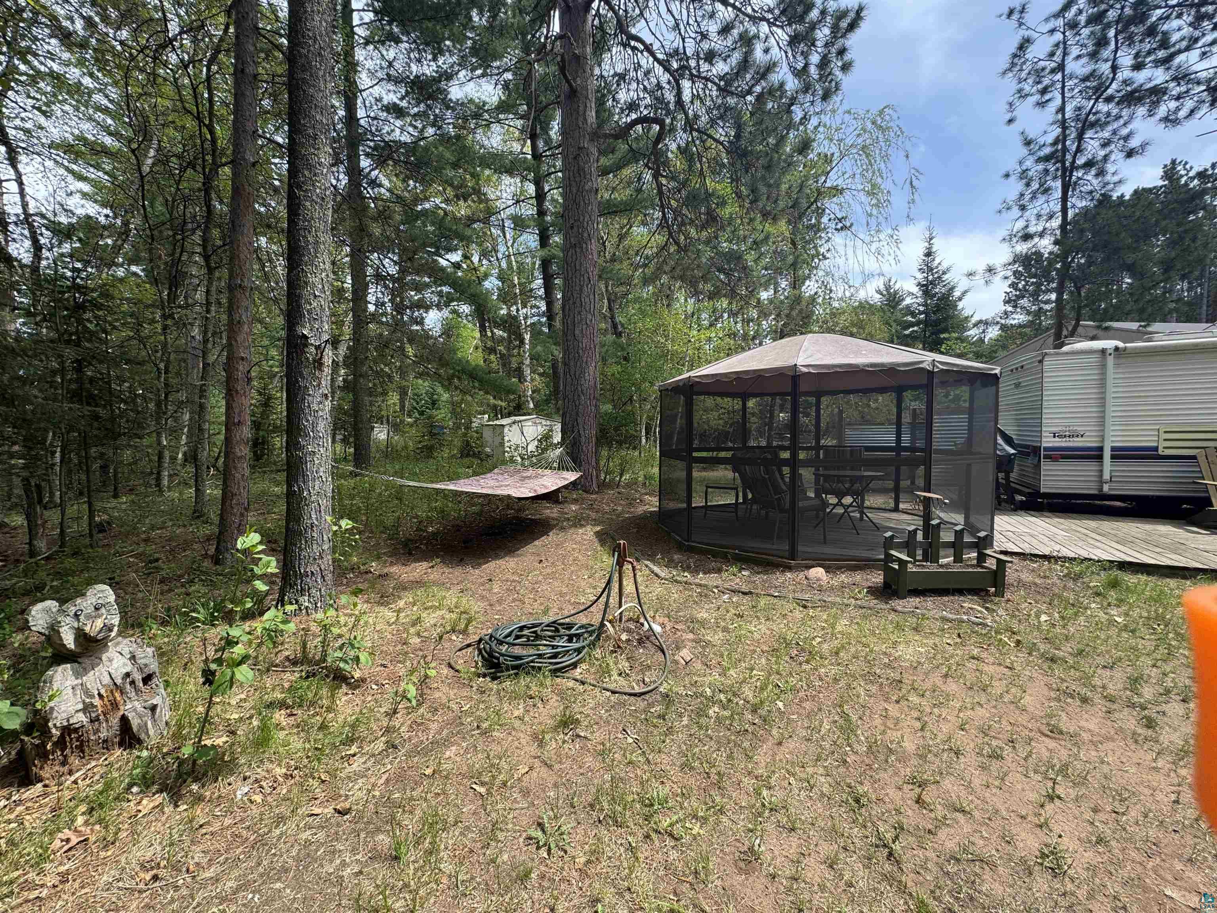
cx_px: 608
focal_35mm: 14
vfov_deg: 85.7
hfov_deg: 102.1
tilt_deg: -3.7
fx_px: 492
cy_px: 456
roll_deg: +1.0
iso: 40
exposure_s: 1/423
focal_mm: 2.22
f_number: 2.2
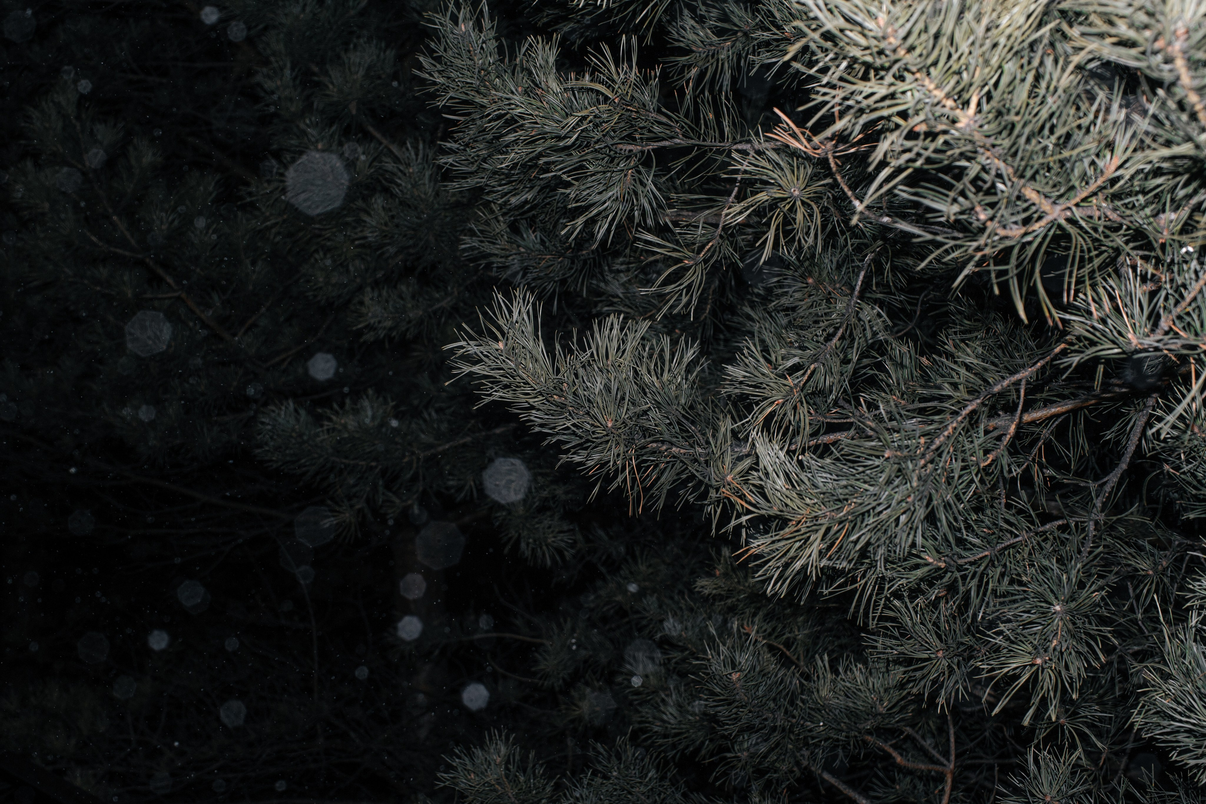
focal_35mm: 52
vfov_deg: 26.0
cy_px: 387
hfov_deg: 38.3
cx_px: 608
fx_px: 1739
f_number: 8
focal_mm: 50
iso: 500
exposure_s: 1/60
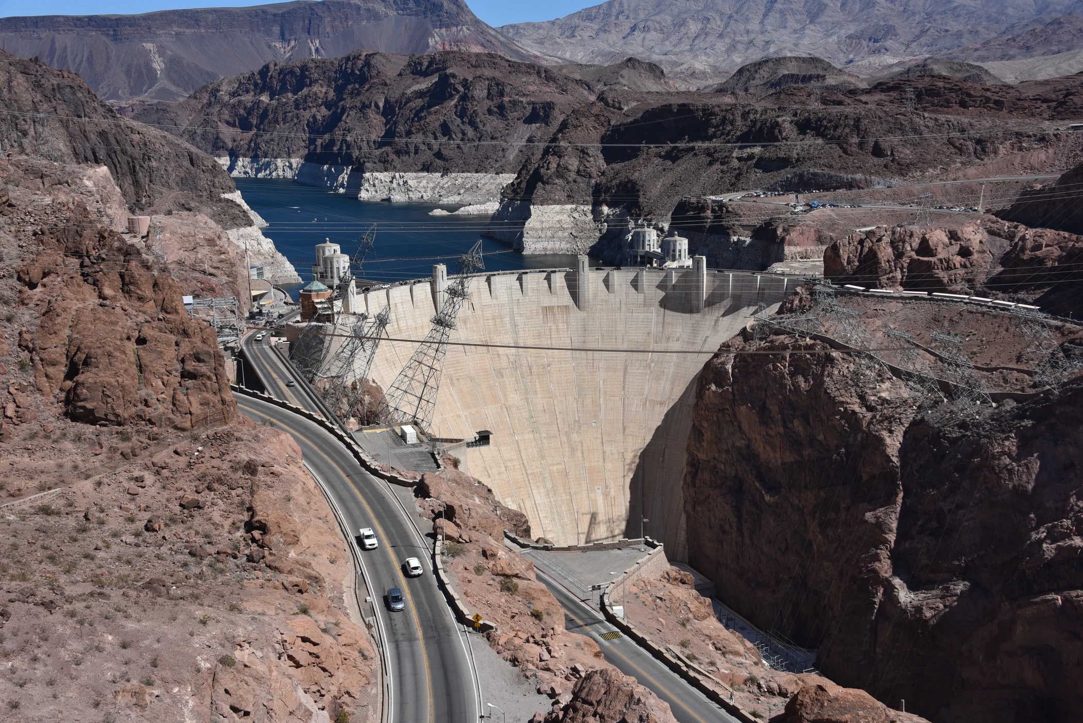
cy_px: 362
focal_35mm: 38
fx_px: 1144
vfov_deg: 35.1
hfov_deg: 50.7
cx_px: 542
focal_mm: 38
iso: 200
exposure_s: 1/500
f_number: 11
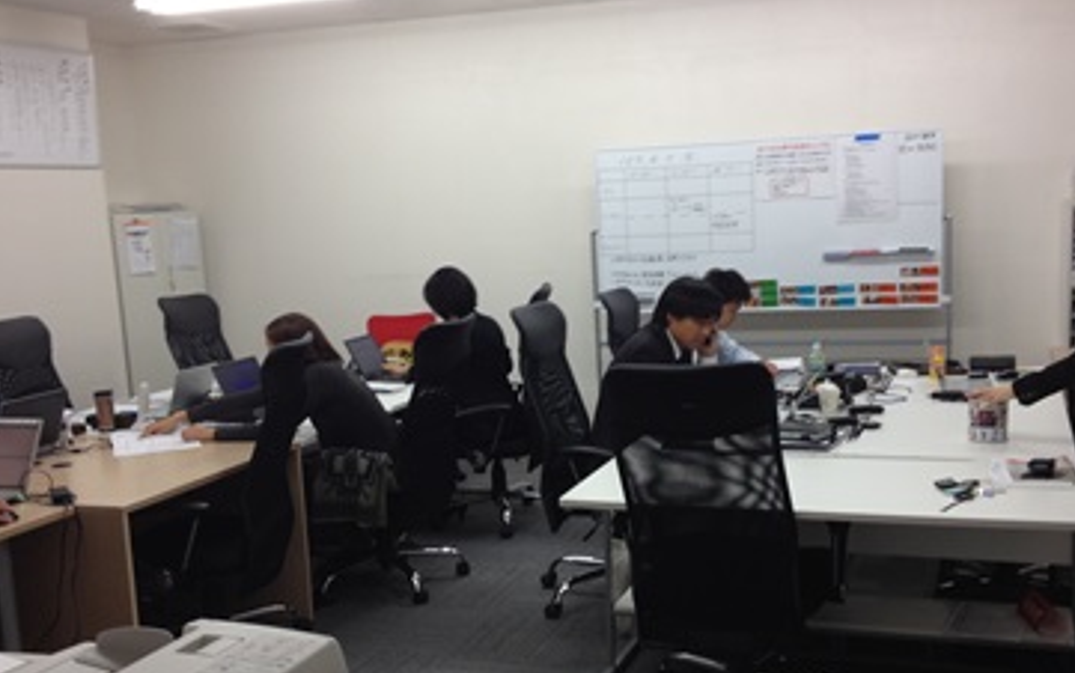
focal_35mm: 46
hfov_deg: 43.5
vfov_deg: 27.9
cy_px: 417
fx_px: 1348
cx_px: 563
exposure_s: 1/60
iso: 64
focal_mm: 4.28
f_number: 2.4
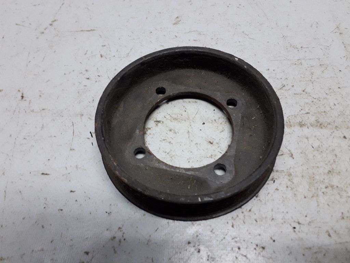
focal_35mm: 27
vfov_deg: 51.4
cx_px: 175
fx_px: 273
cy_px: 132
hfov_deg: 65.3
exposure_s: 1/33
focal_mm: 3.6
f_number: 1.9
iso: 200
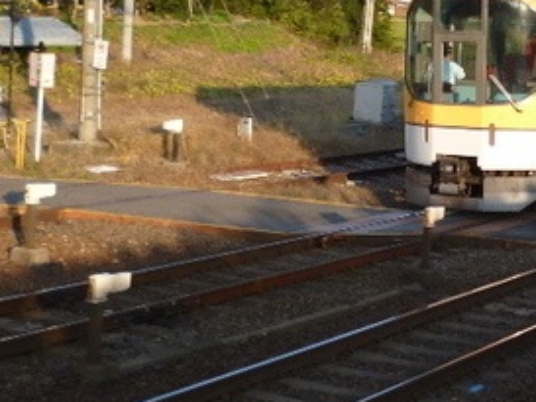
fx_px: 1270
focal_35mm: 82
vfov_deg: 18.0
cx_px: 597
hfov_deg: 22.4
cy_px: 169
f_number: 3.1
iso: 100
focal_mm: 5
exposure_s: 1/400
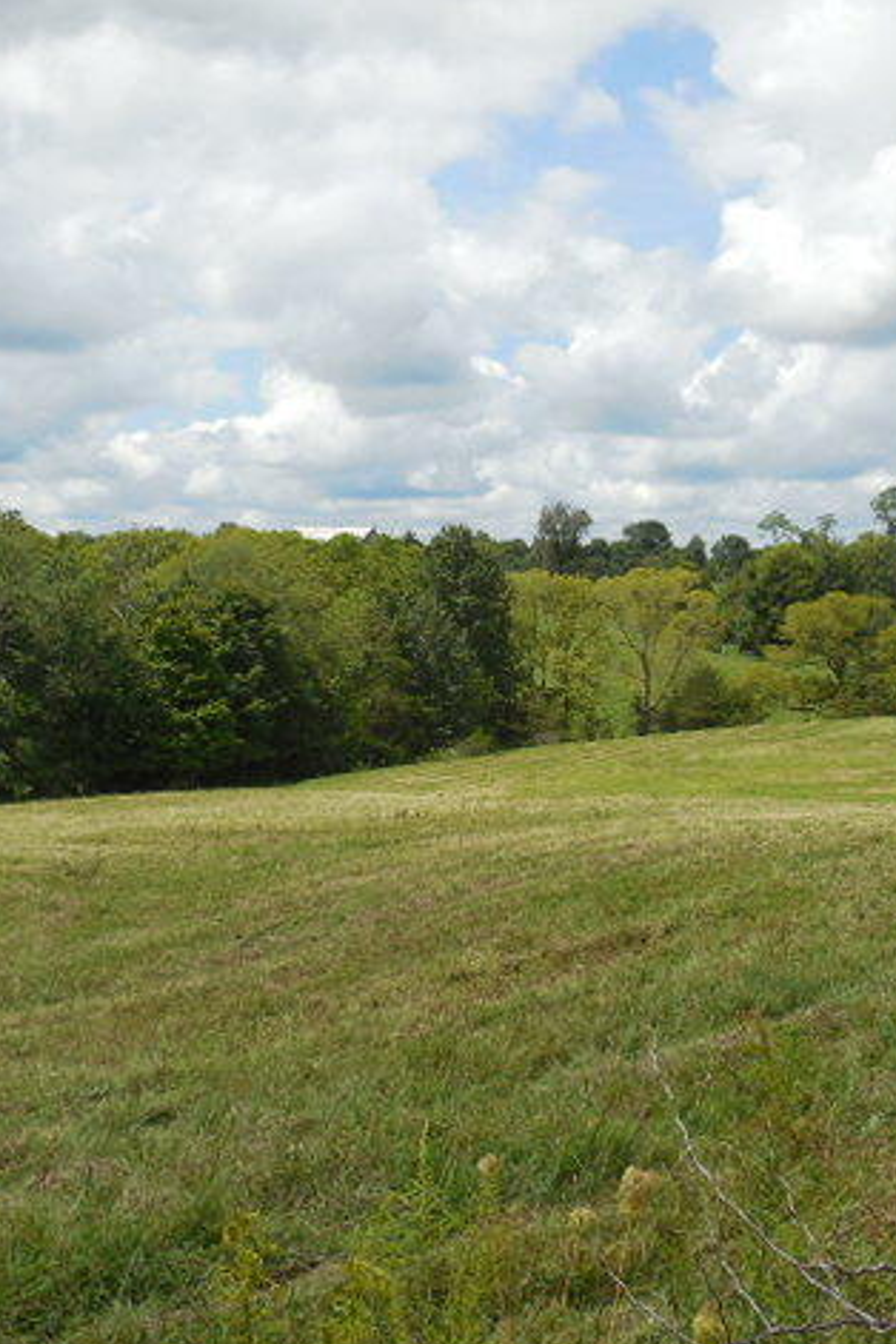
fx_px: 1792
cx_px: 434
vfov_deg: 41.1
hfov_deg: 28.1
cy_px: 676
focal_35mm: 48
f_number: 3.4
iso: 125
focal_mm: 6.1
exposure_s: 1/1600
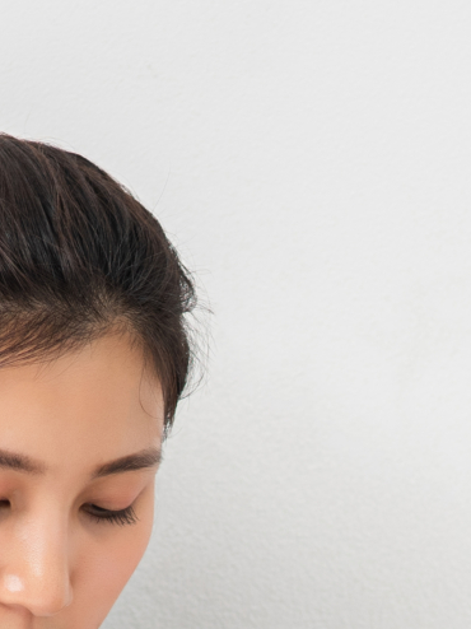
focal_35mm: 424
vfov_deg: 4.6
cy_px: 970
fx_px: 7699
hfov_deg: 3.5
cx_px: 434
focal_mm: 85
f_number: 2.8
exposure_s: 1/200
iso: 100
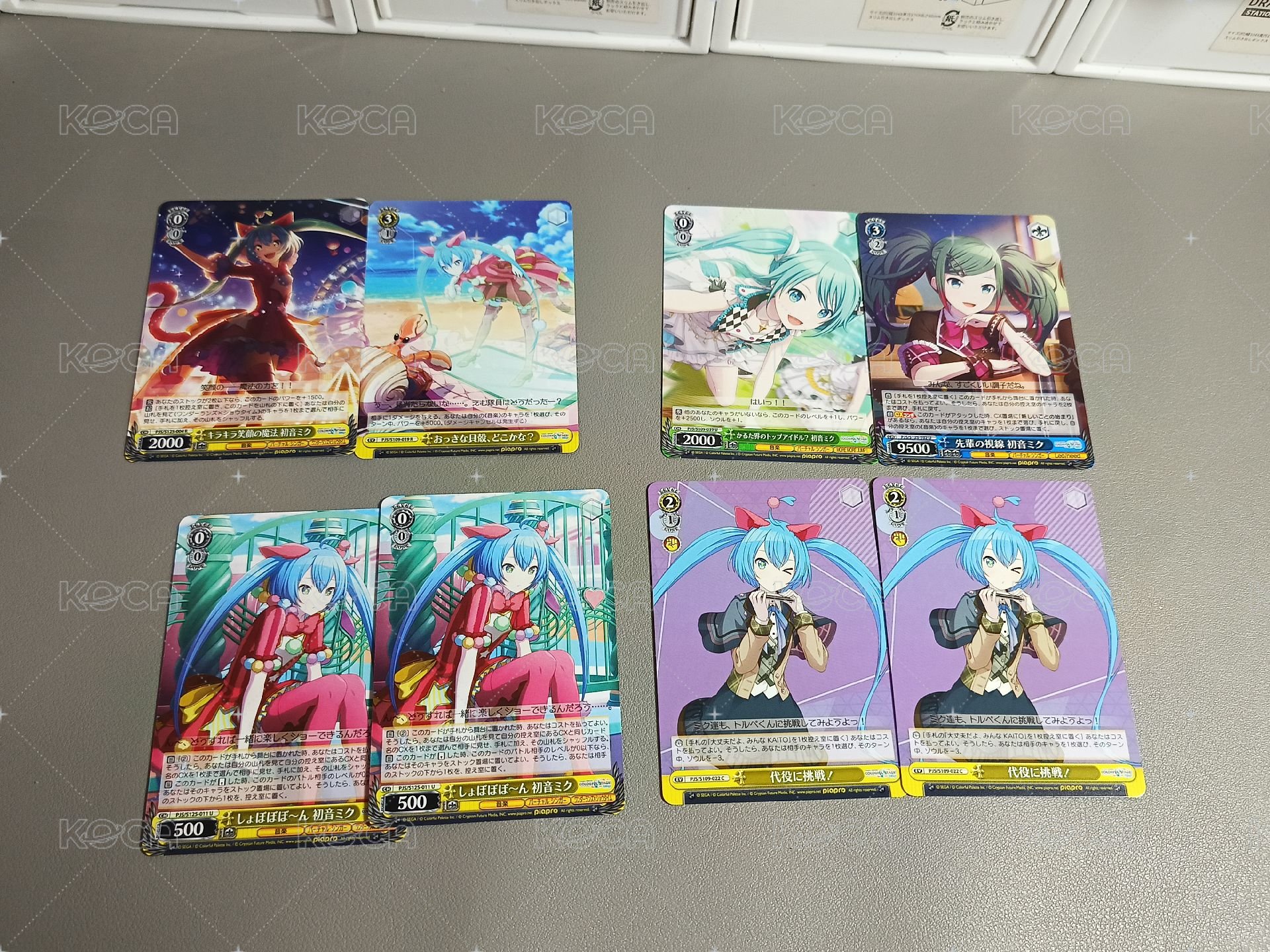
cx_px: 635
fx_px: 1064
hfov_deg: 61.7
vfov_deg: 48.2
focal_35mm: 29
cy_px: 476
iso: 800
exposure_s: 1/60
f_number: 1.75
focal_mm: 5.24
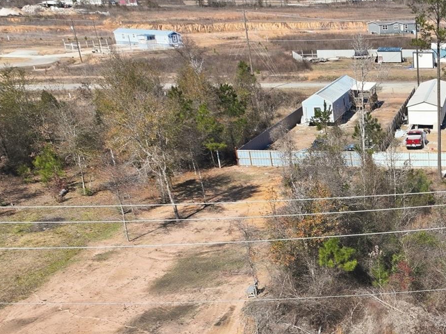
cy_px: 339
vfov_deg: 25.2
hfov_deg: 30.7
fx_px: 708
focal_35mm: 55
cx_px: 507
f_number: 2.8
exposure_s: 1/1600
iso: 100
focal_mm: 12.3
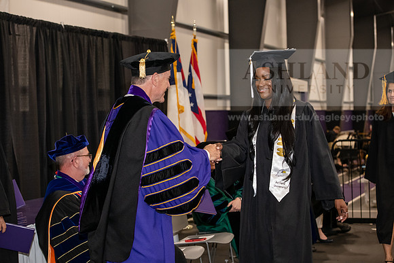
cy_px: 132
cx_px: 197
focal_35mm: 70
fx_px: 766
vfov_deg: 19.5
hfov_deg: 28.8
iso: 2500
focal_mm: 70
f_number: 5
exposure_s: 1/200
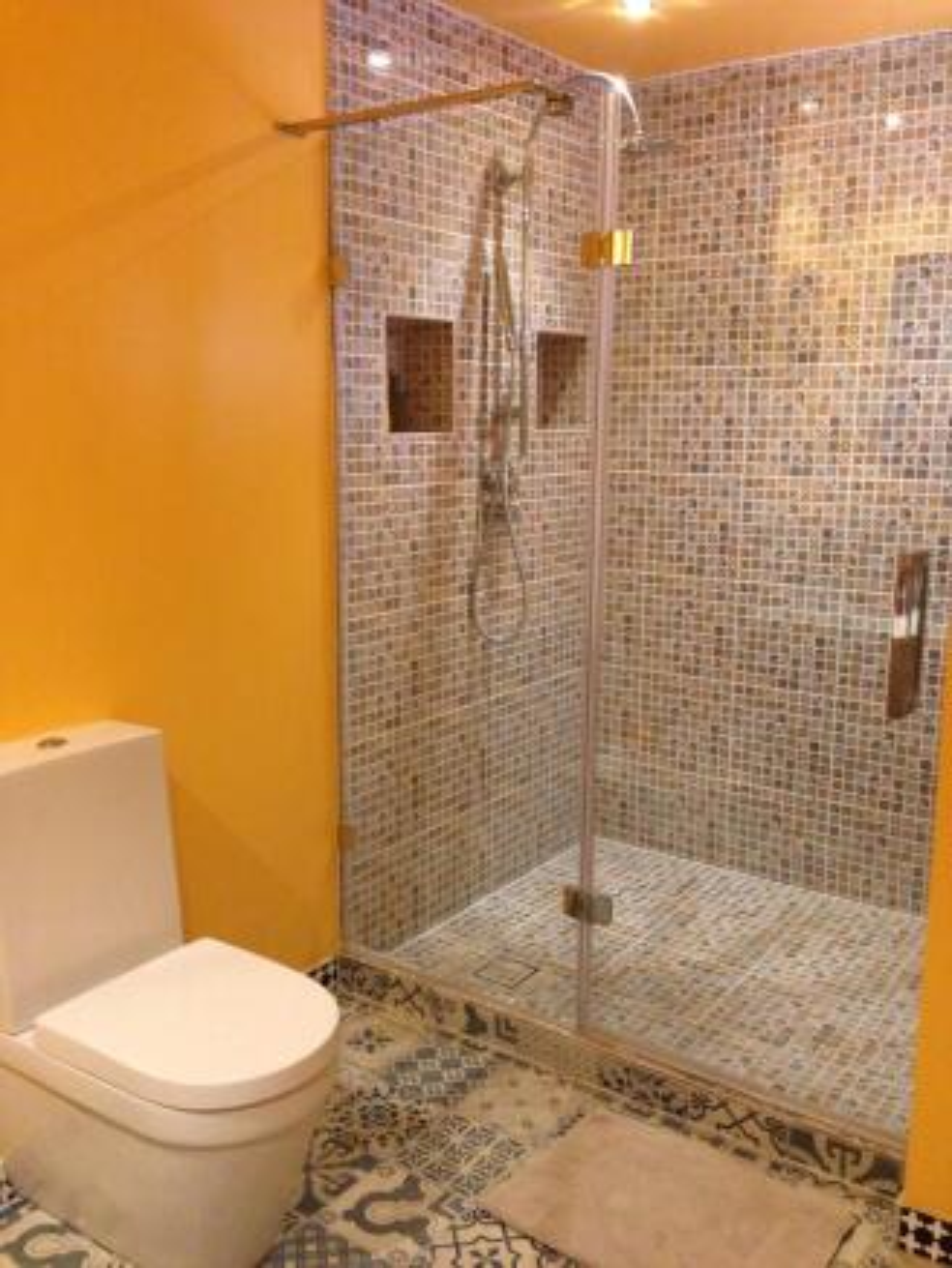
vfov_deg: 55.3
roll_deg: +0.1
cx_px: 476
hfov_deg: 43.0
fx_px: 1209
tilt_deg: -8.2
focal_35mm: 33
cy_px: 634
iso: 200
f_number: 2.4
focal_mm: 4.12
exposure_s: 1/20
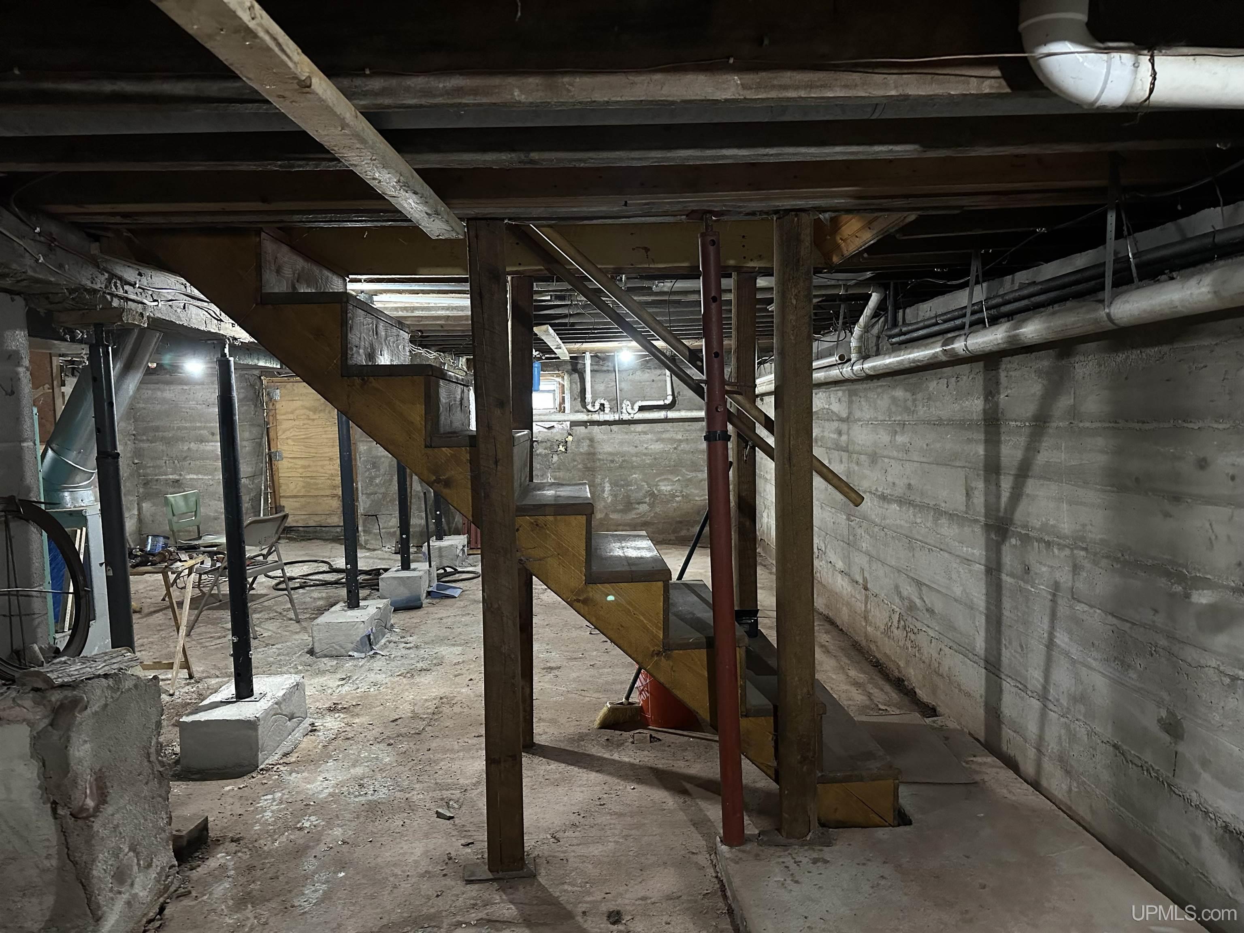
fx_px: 862
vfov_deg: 56.8
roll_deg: +1.8
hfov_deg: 71.6
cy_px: 466
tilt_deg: -5.3
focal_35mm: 24
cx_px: 622
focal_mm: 6.86
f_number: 1.78
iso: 800
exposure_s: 1/60
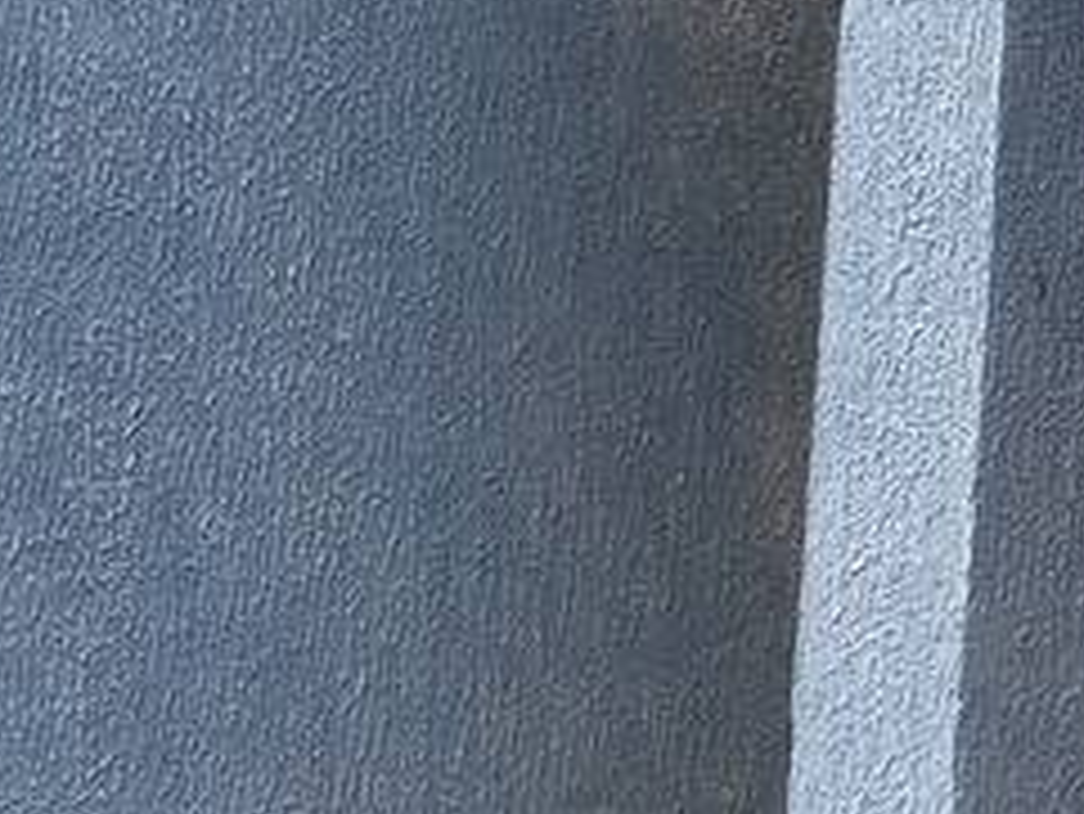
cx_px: 2231
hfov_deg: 11.0
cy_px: -126
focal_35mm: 161
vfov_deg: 9.1
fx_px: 5044
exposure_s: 1/168
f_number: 1.6
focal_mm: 4.09
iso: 56
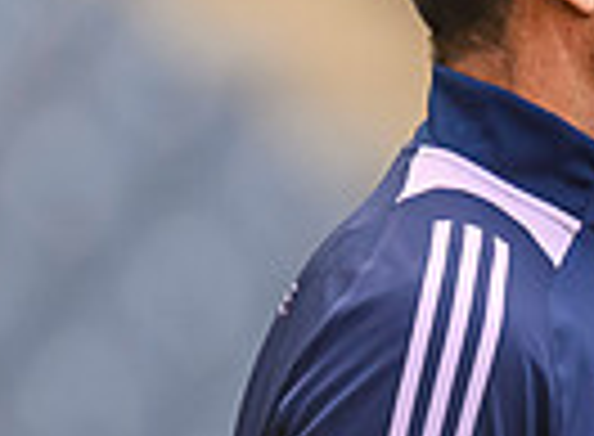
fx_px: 54838
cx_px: 1352
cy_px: 163
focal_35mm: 3219
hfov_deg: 0.6
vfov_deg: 0.5
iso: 1000
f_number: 4
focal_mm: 560
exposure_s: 1/1000
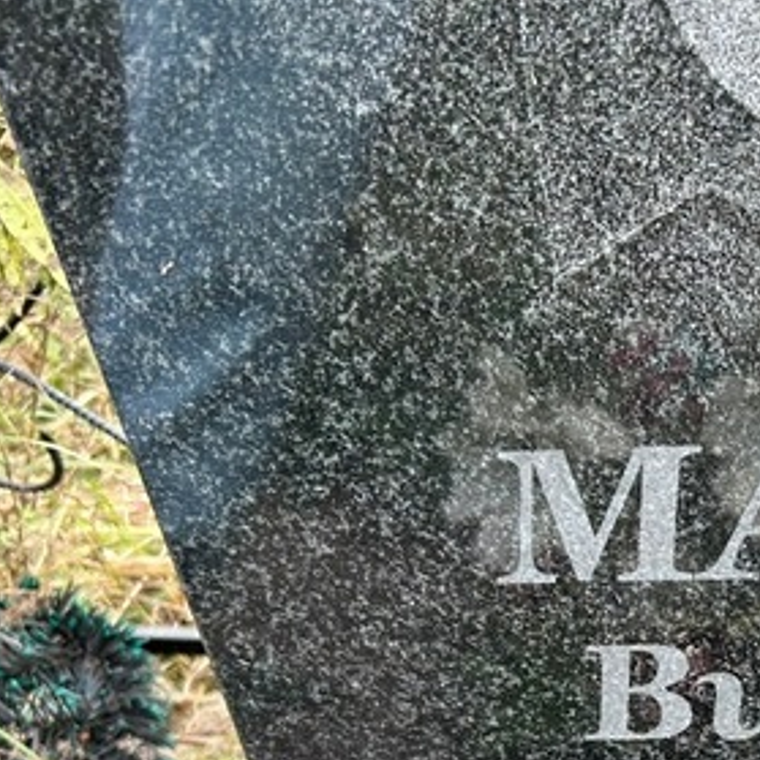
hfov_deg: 23.9
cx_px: 899
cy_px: 809
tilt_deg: -29.2
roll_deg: +2.4
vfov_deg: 24.6
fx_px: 1639
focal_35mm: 66
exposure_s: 1/135
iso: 32
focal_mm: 5.7
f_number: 1.5
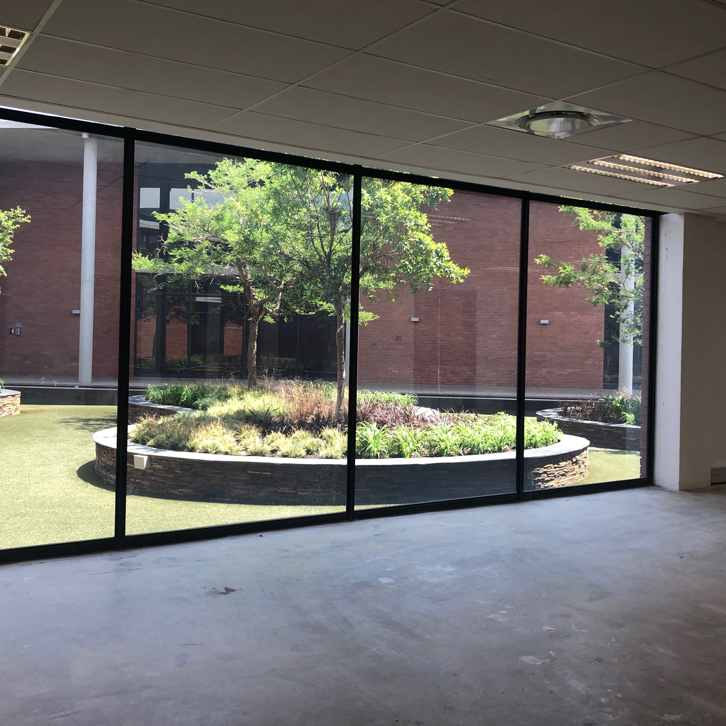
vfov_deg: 48.4
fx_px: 807
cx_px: 381
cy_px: 353
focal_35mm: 34
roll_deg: -1.1
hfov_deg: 48.4
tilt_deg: +0.6
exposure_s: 1/100
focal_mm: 3.99
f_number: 1.8
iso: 32
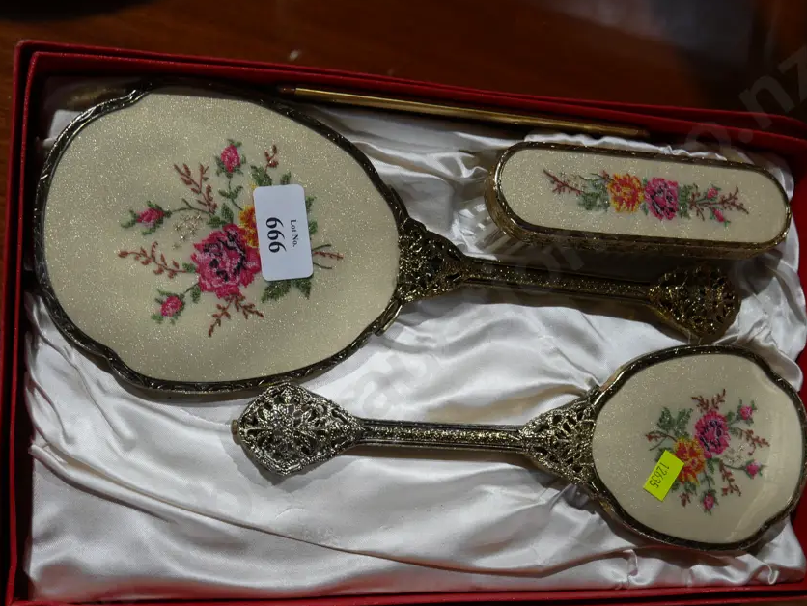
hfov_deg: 38.9
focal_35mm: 49
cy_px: 358
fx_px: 1143
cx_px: 422
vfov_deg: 29.6
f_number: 4.5
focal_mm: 20
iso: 320
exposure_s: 1/60
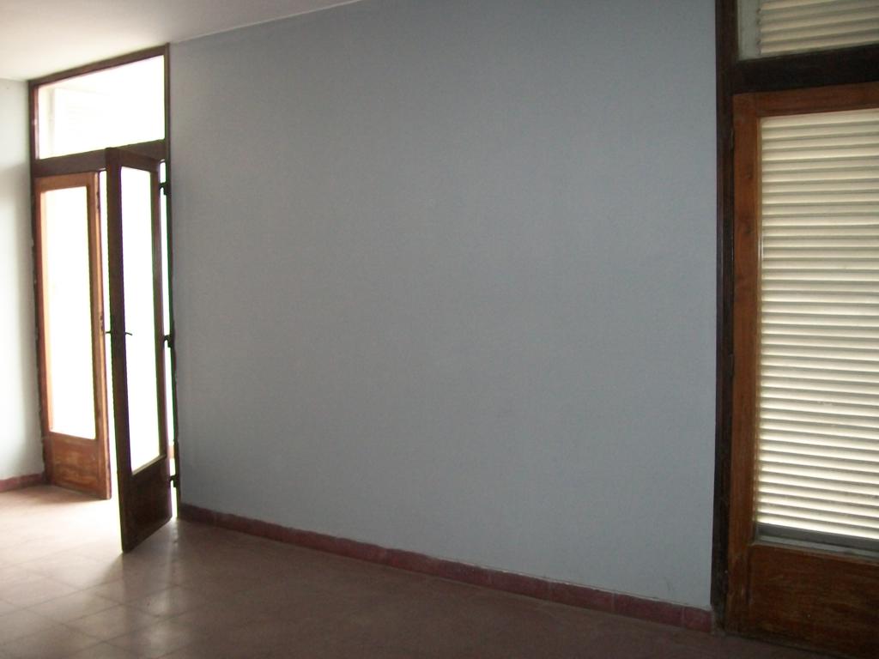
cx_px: 440
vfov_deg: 39.7
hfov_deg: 51.4
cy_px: 330
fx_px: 914
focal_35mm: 36
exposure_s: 1/30
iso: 160
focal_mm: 6
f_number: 2.7
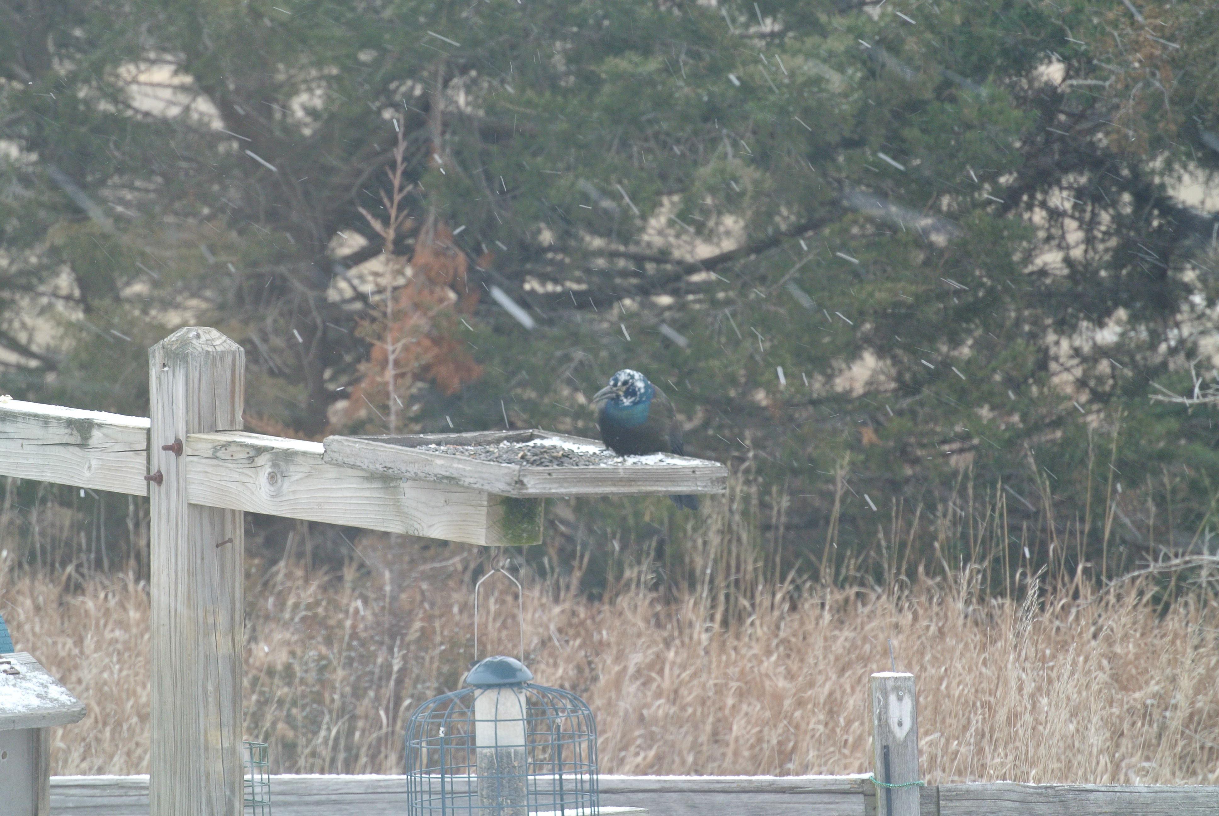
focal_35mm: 297
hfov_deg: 6.9
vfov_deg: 4.6
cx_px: 610
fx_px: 10069
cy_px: 408
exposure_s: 1/60
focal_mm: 110
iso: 200
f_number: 5.6
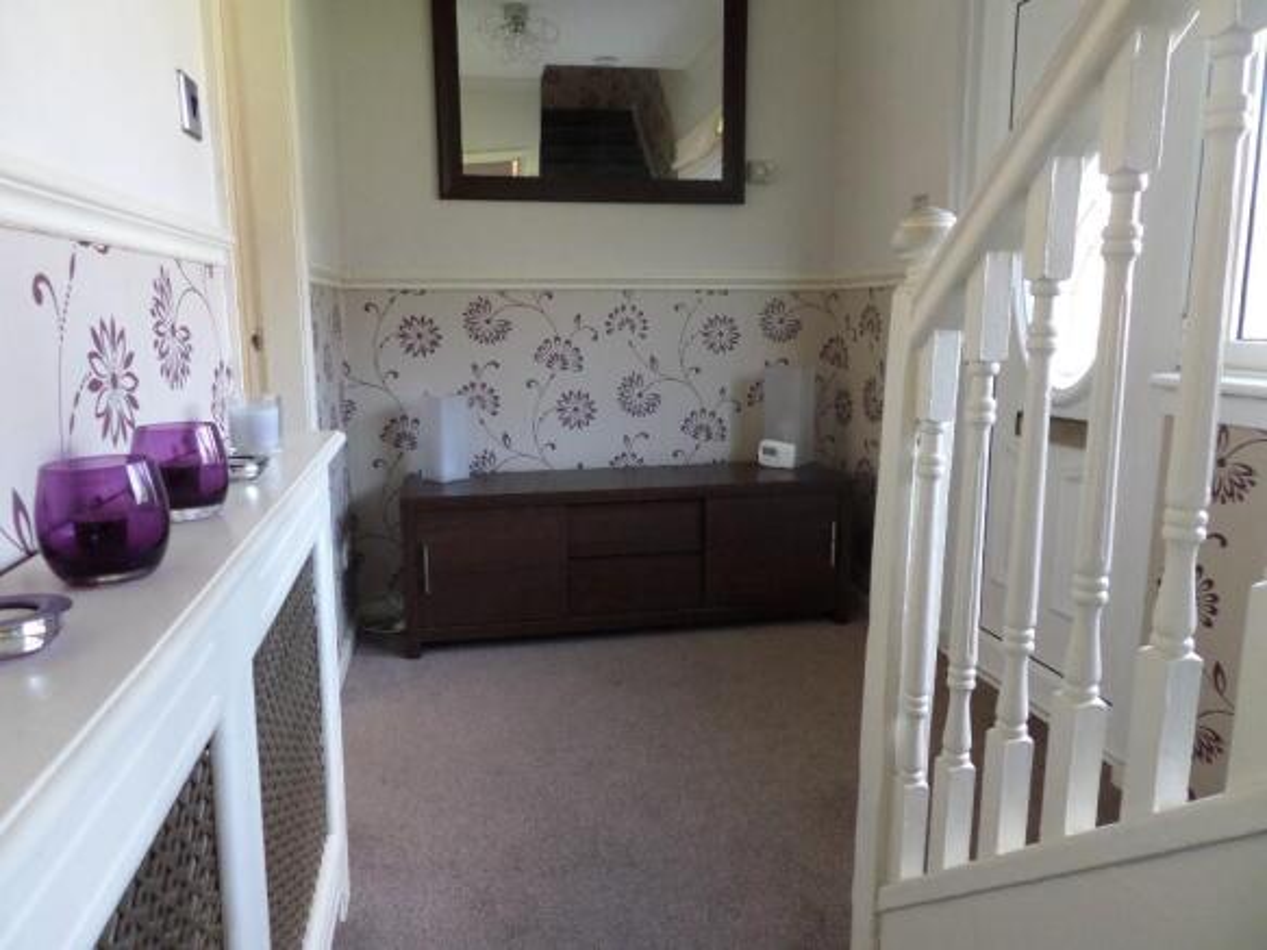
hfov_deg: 71.6
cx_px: 634
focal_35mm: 24
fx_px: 878
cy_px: 475
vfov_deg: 56.8
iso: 200
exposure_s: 1/30
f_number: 3.1
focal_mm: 4.3
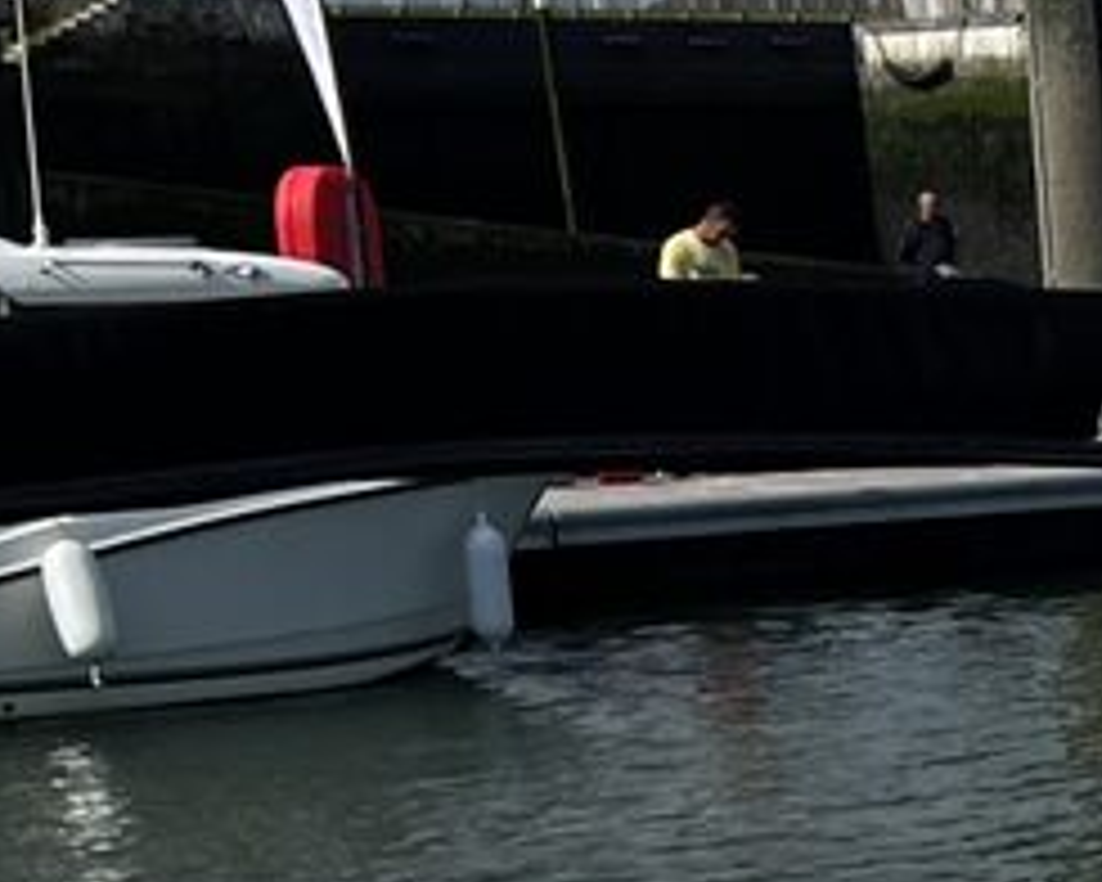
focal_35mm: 145
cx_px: 2164
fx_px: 4729
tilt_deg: -12.0
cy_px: 1220
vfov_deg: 10.4
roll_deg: +1.0
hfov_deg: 11.9
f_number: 1.5
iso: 50
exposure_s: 1/12658
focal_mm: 5.7
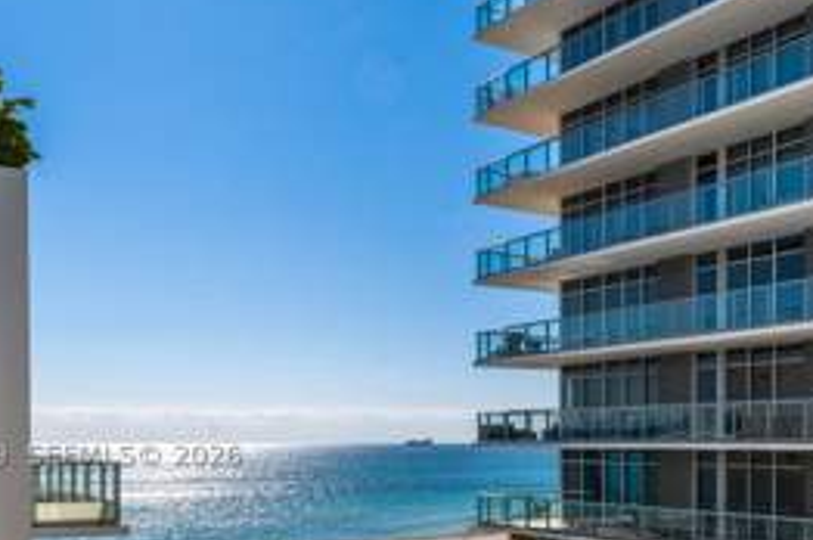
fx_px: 992
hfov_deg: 43.4
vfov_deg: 29.6
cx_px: 586
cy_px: 452
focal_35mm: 44
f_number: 11
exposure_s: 1/800
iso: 320
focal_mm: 24
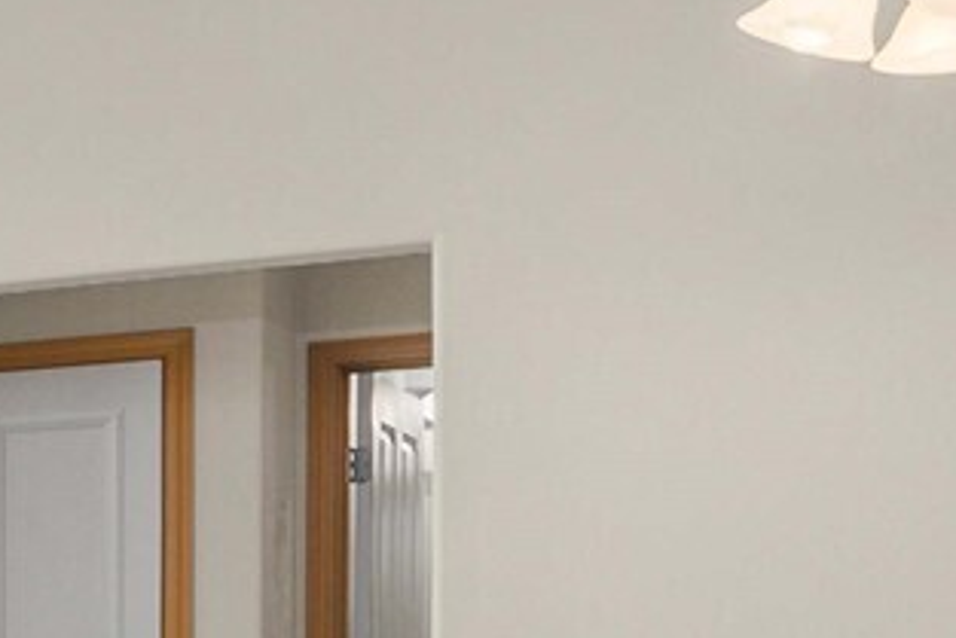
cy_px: 739
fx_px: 2444
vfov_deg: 14.5
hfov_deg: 14.2
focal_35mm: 92
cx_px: -1391
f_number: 7.1
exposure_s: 1/25
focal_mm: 17
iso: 1000
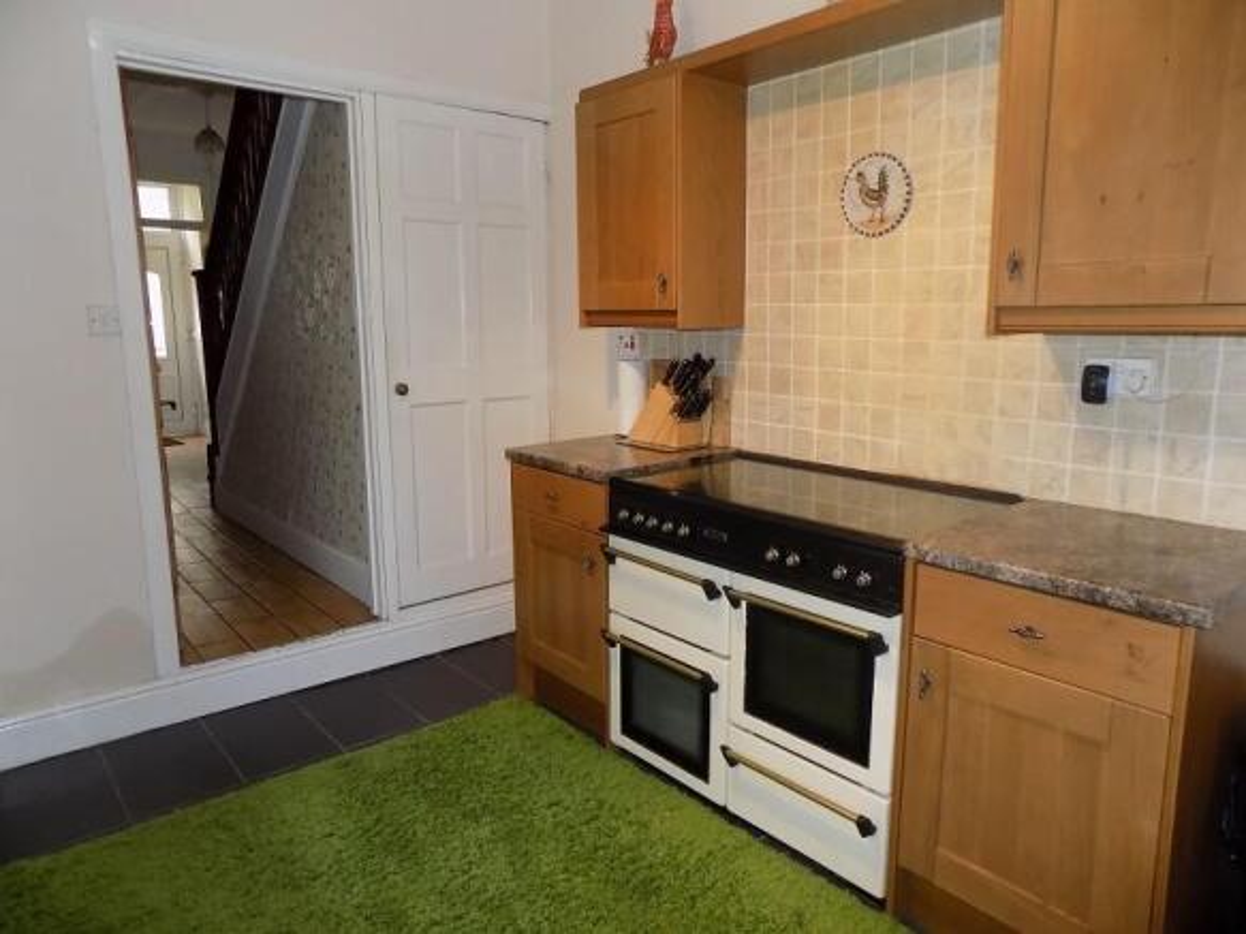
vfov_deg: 58.9
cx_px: 623
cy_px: 467
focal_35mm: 23
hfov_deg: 73.9
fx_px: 828
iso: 200
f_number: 3.1
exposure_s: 1/30
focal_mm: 4
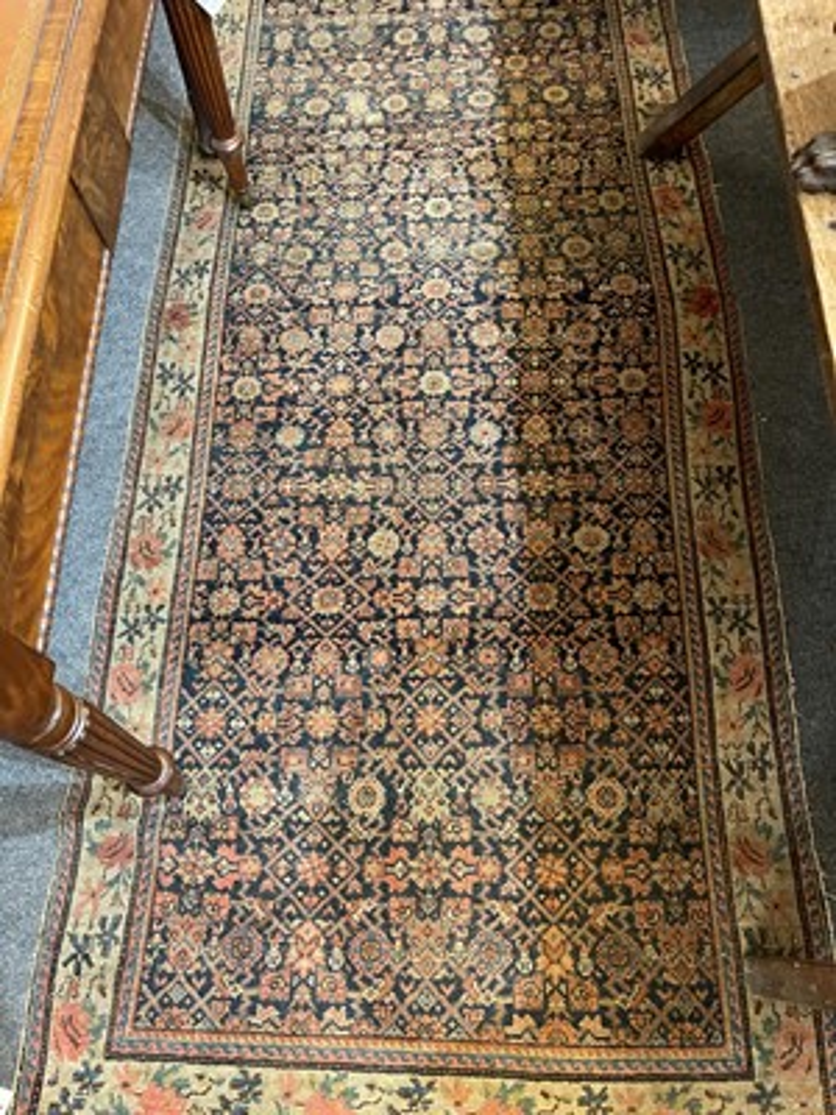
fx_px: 805
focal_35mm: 25
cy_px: 558
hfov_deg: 54.9
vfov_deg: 69.4
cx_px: 418
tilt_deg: -68.8
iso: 500
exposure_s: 1/33
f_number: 1.6
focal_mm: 5.1
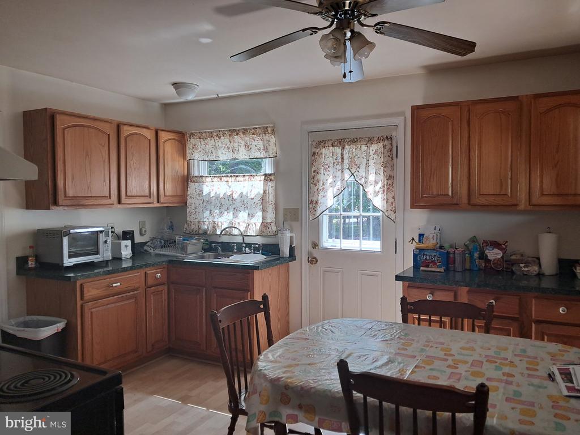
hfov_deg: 65.3
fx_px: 452
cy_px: 218
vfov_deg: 51.4
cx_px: 290
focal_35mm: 27
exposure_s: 1/60
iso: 50
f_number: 1.8
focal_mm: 4
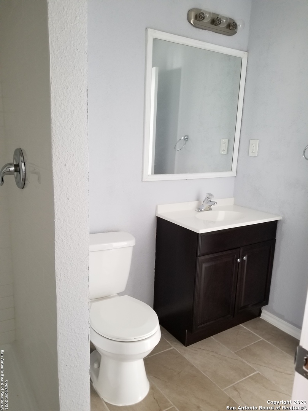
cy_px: 206
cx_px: 154
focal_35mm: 26
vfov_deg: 67.3
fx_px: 308
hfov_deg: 53.1
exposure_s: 1/12
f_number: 1.7
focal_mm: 4.3
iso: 200
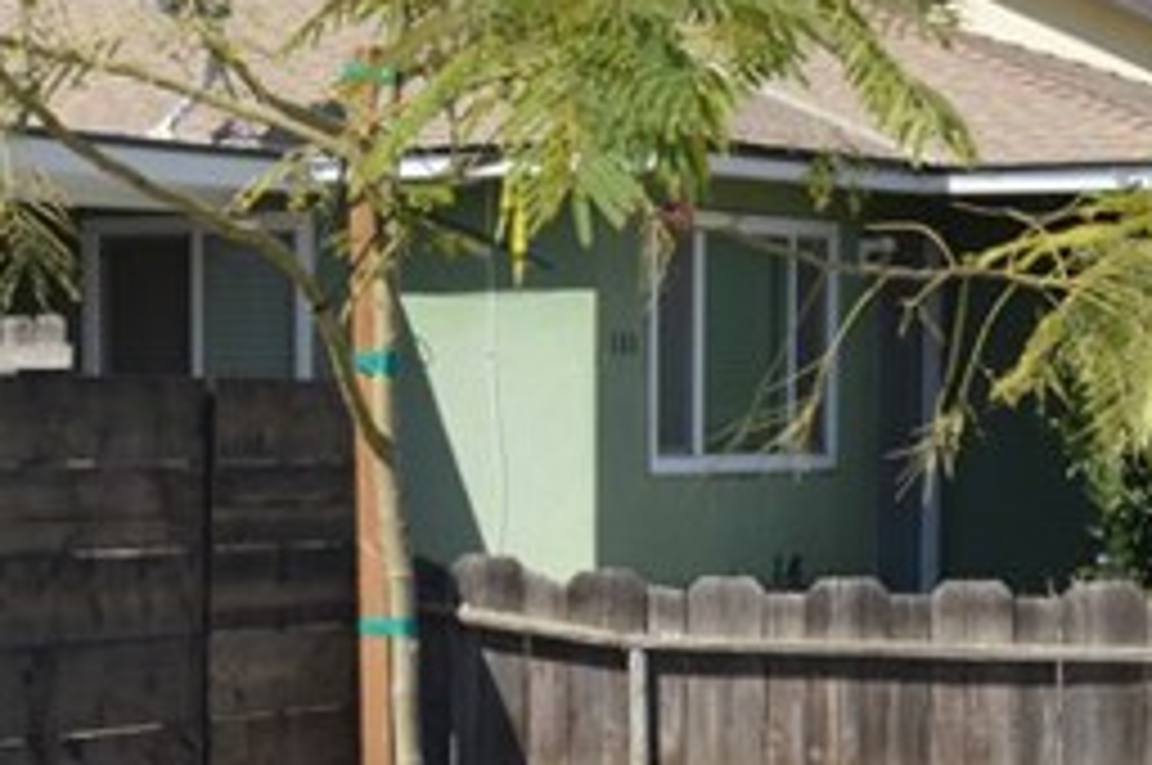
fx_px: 4986
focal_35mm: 156
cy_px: 724
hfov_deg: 12.6
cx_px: -508
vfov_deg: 8.7
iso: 100
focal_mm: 26
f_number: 7.1
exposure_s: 1/200
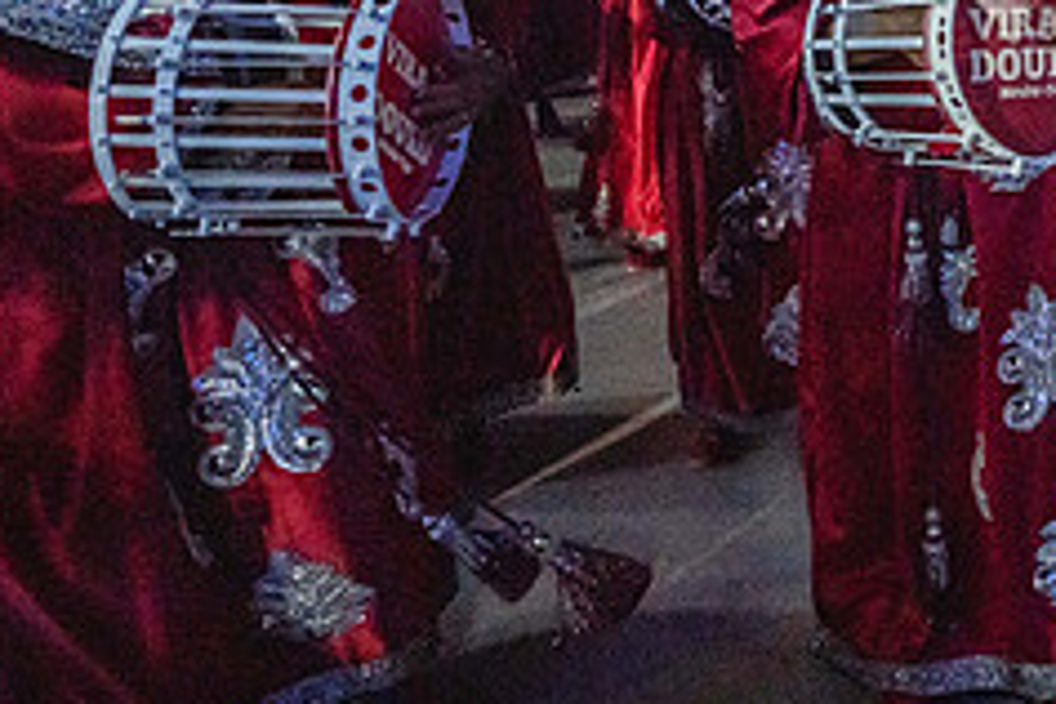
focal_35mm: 49
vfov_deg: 25.7
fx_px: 1437
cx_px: 1270
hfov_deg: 33.0
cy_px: -49
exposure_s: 1/200
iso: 6400
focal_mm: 20
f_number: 4
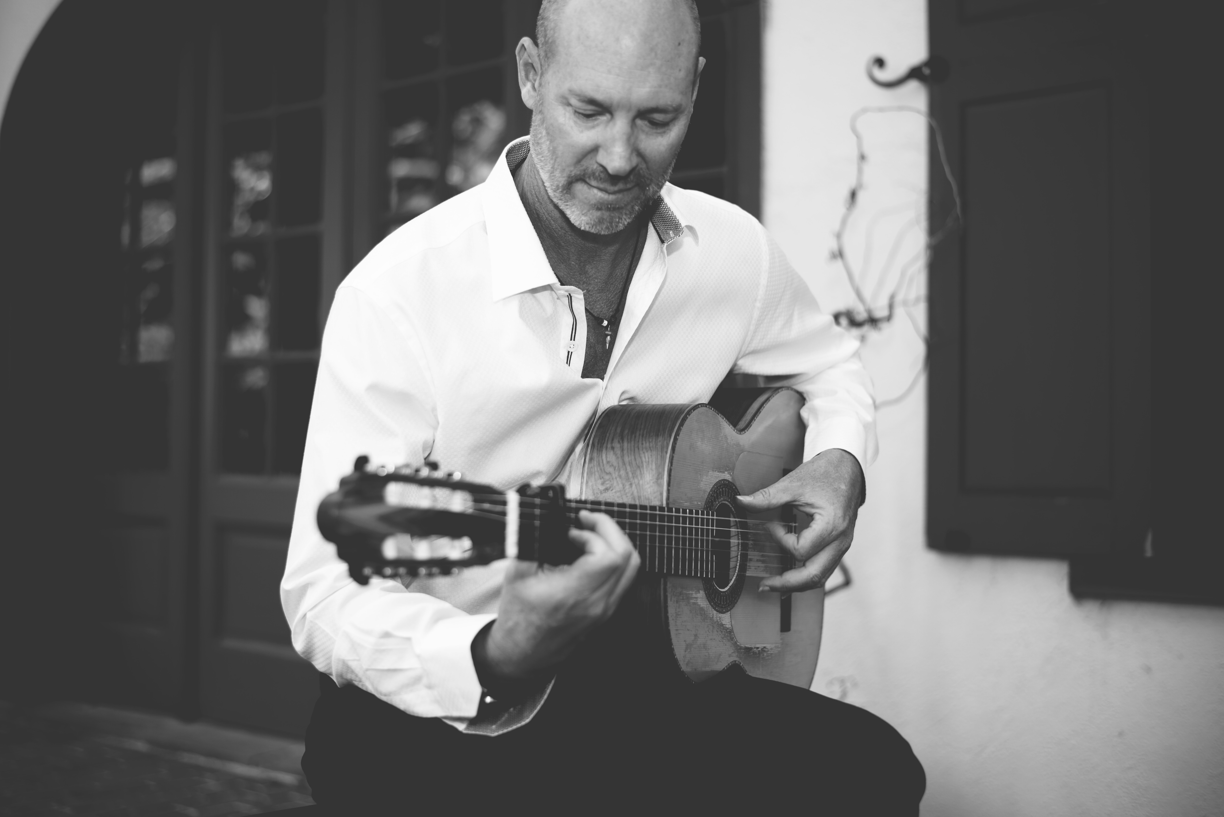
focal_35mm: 50
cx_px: 612
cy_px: 408
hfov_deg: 39.6
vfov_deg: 27.0
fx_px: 1700
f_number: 2.2
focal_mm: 50
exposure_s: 1/125
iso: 90
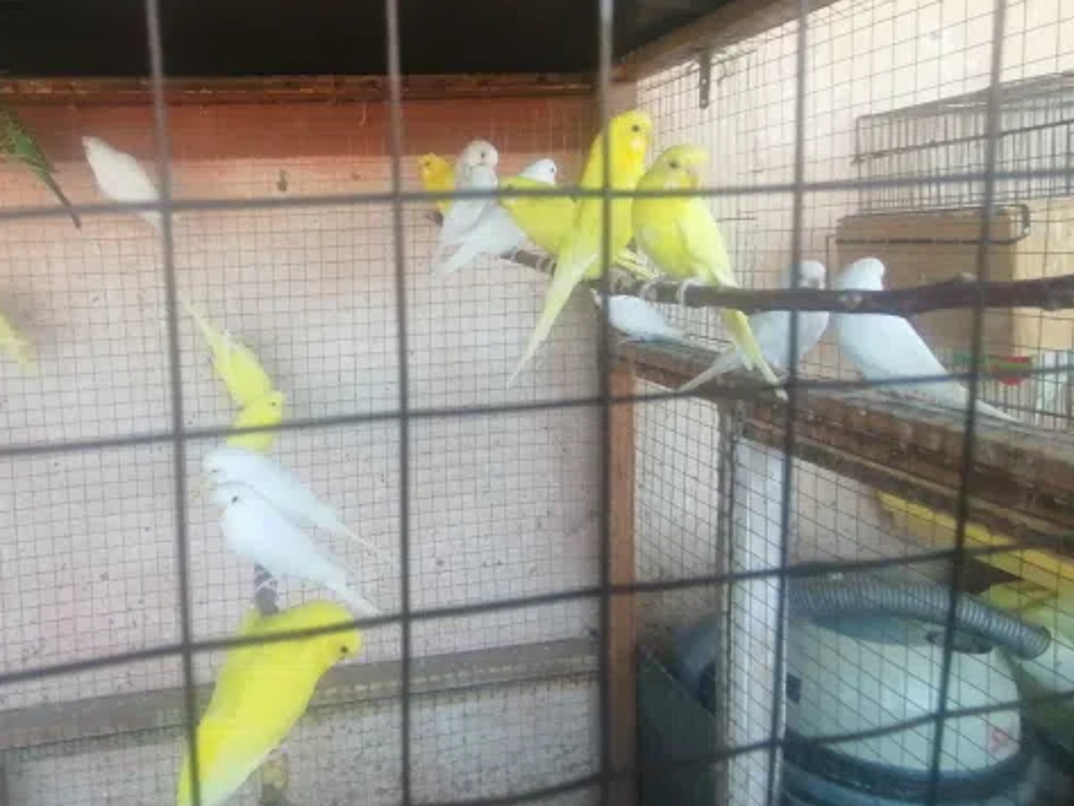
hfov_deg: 71.6
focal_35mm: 23
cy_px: 318
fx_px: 714
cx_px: 354
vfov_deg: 58.4
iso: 100
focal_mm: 1.78
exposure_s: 1/100
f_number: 2.4
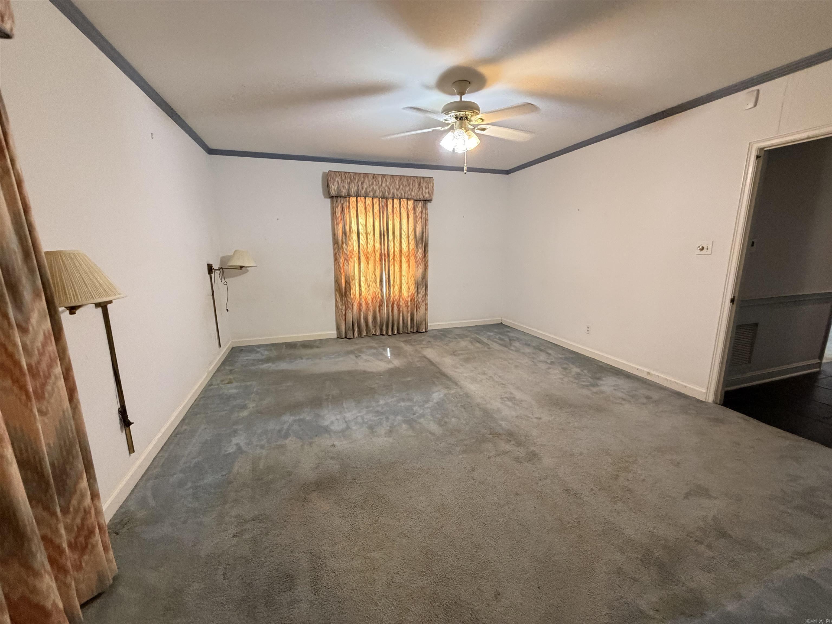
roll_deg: +0.7
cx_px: 416
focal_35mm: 14
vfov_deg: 85.7
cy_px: 312
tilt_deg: -12.1
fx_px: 336
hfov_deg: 102.1
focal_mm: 2.22
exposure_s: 1/60
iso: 500
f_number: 2.2
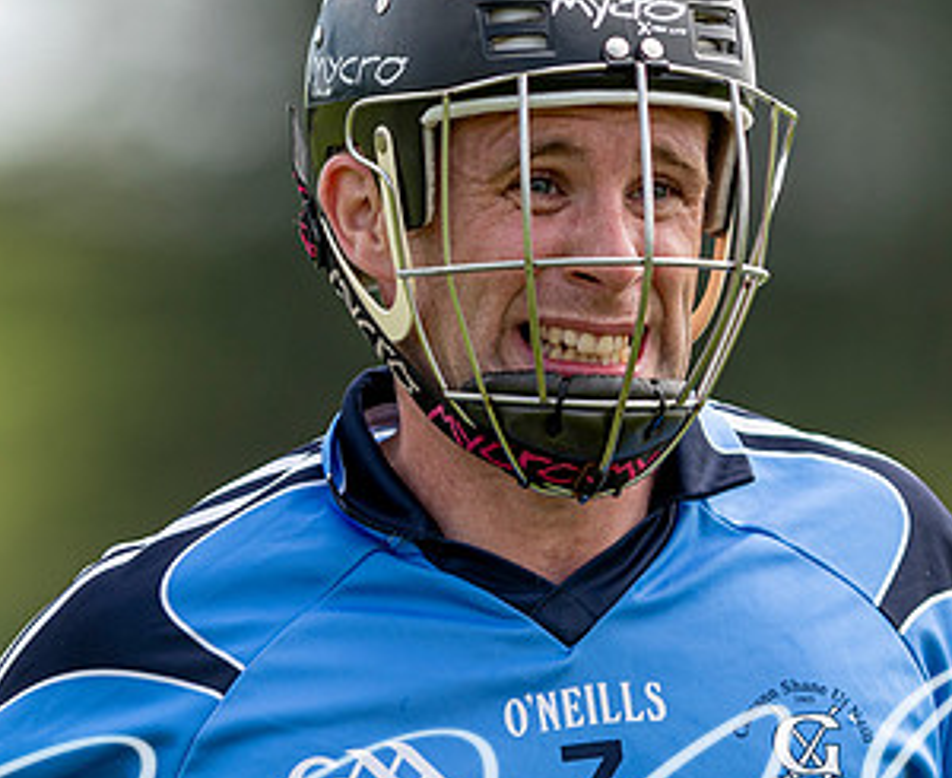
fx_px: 27781
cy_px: 544
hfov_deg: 2.0
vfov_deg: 1.6
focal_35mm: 978
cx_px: 604
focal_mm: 300
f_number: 2.8
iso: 140
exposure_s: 1/1600
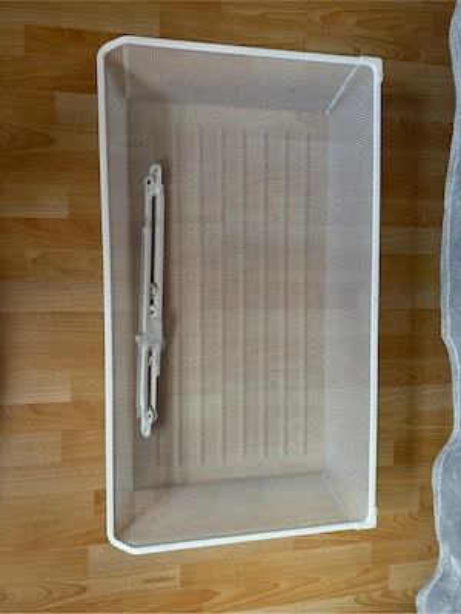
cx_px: 230
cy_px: 307
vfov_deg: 71.6
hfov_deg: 56.8
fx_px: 426
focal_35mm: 24
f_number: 1.78
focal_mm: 6.76
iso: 200
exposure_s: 1/107
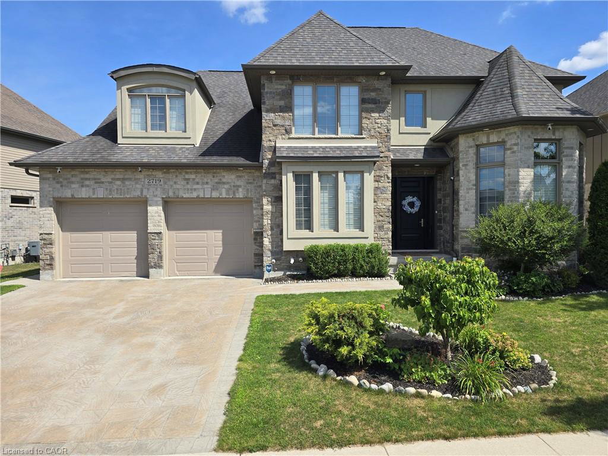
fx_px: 404
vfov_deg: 58.9
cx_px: 304
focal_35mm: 23
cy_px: 228
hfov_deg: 73.9
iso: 12
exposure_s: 1/726
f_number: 1.7
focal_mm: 6.3
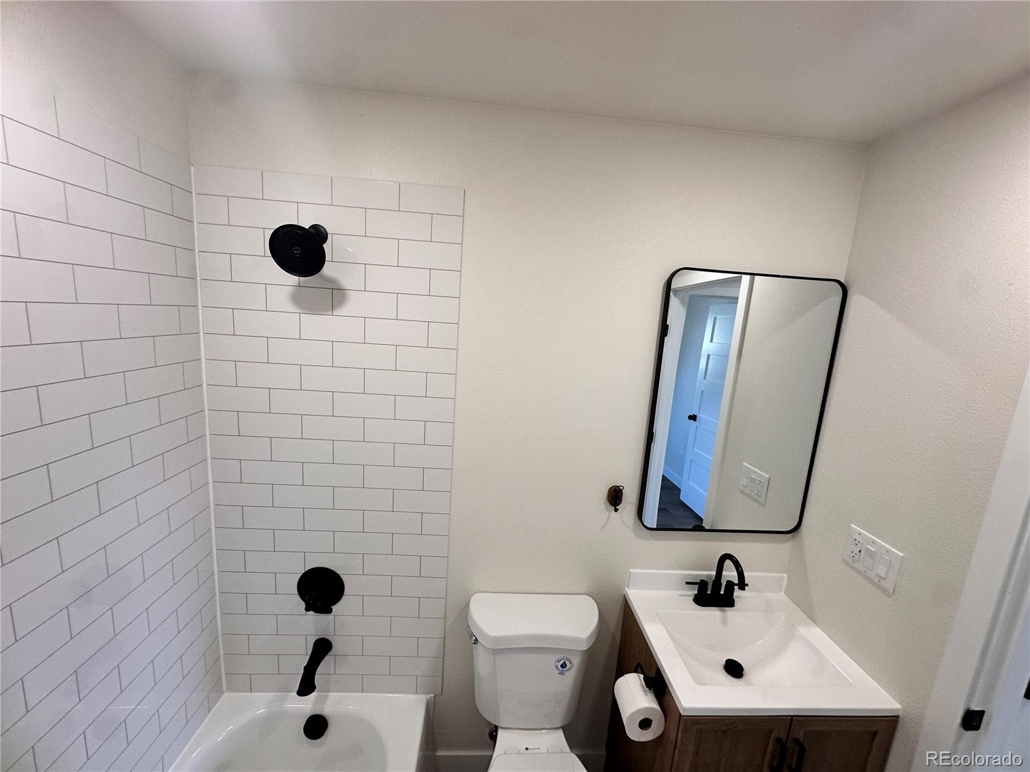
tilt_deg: -10.3
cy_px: 386
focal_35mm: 14
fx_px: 417
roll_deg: -4.2
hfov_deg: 102.1
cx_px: 515
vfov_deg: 85.7
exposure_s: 1/120
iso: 100
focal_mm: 2.22
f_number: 2.2
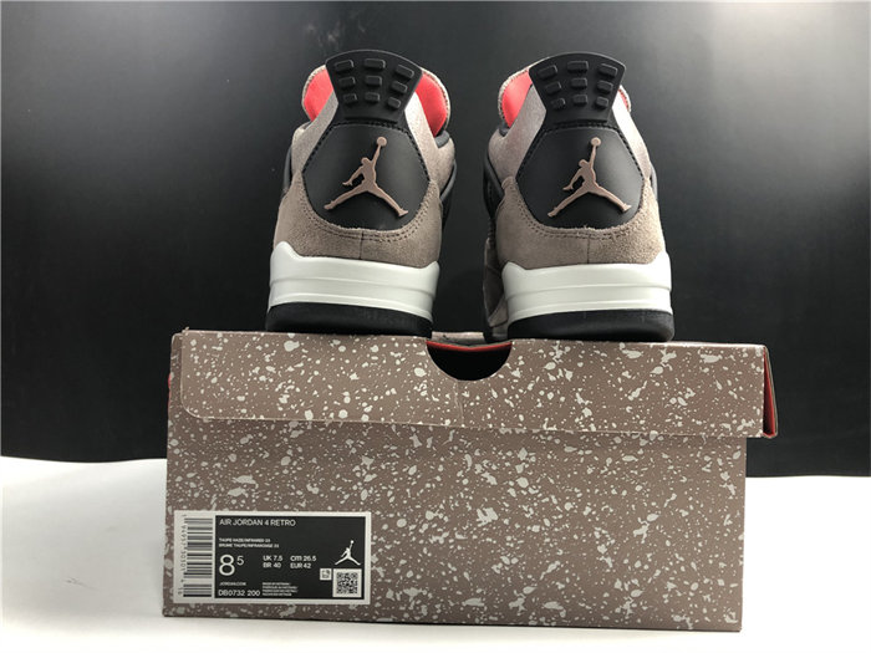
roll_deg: -0.3
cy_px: 326
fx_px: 705
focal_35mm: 28
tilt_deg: +4.1
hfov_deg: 63.4
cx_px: 436
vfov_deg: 49.7
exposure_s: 1/25
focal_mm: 4
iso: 40
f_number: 1.8
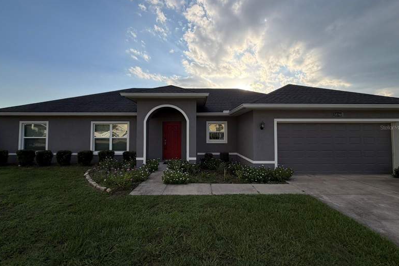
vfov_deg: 77.3
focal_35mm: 15
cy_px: 127
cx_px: 199
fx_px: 166
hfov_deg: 100.4
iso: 25
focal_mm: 2.22
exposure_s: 1/770
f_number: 2.2
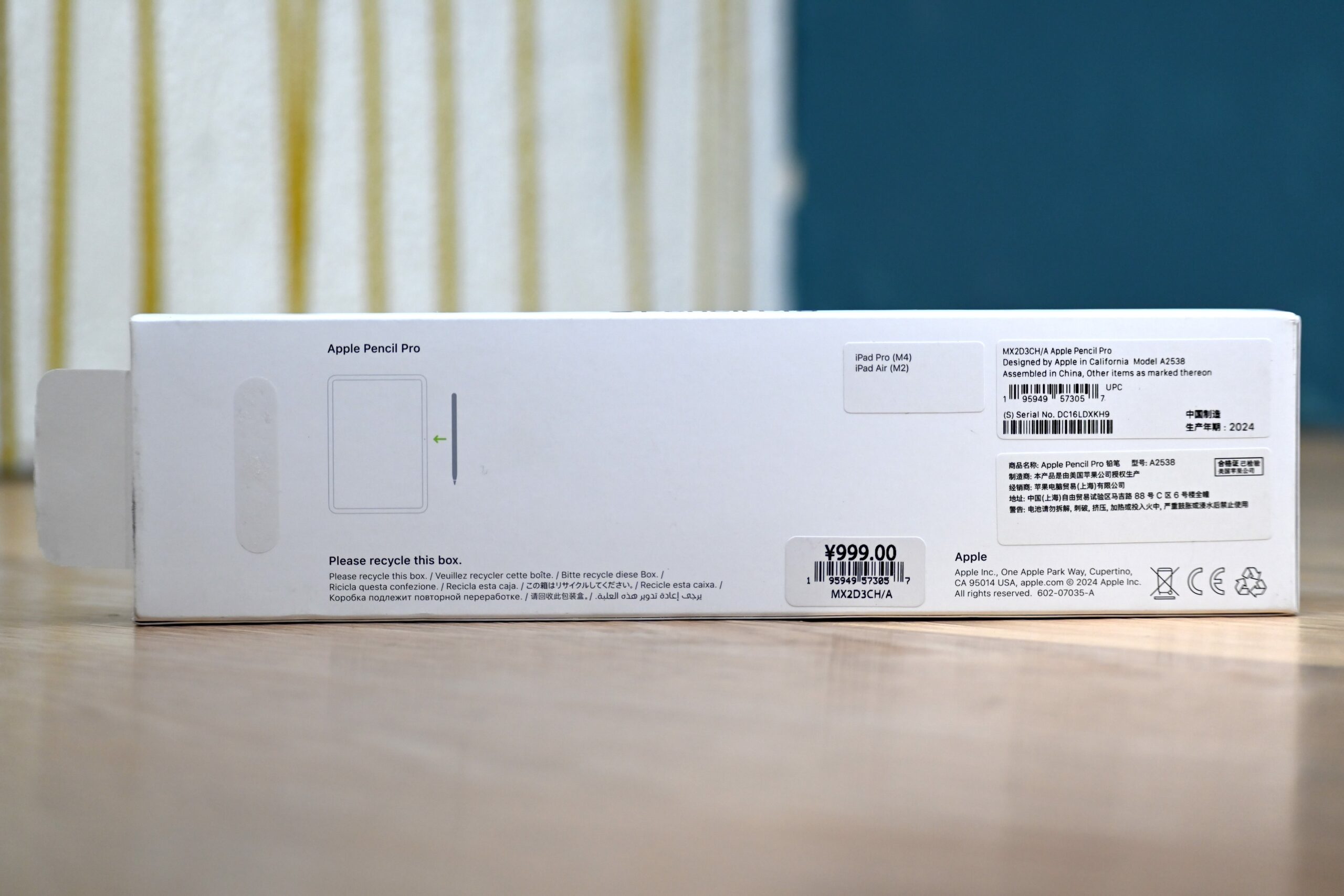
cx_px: 672
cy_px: 448
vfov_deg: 13.6
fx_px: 3752
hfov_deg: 20.3
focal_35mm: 100
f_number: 4.8
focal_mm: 67
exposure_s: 1/160
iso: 400
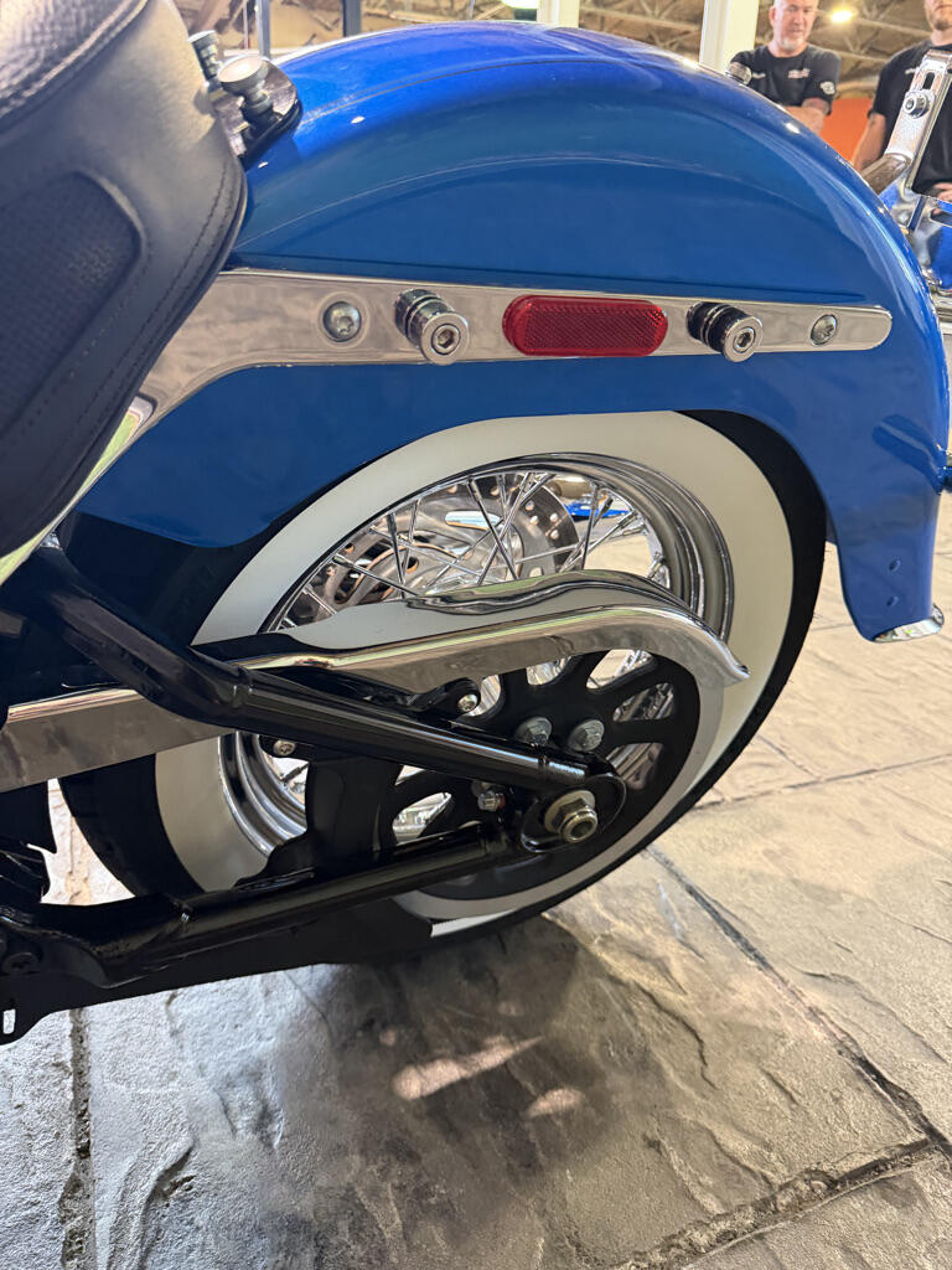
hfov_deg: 56.8
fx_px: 880
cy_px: 635
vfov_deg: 71.6
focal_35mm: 24
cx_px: 476
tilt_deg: -21.5
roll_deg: -2.4
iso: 400
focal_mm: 6.76
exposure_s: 1/60
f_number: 1.78
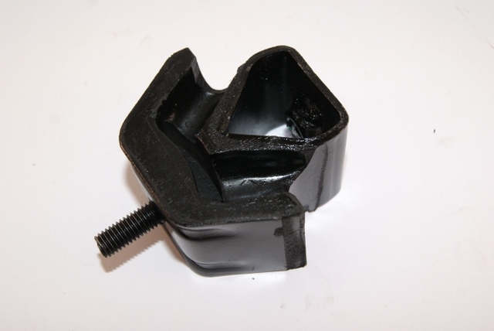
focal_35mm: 52
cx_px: 247
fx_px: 721
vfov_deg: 25.8
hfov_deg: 37.8
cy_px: 166
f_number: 7.1
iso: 400
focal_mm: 35
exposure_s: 1/60
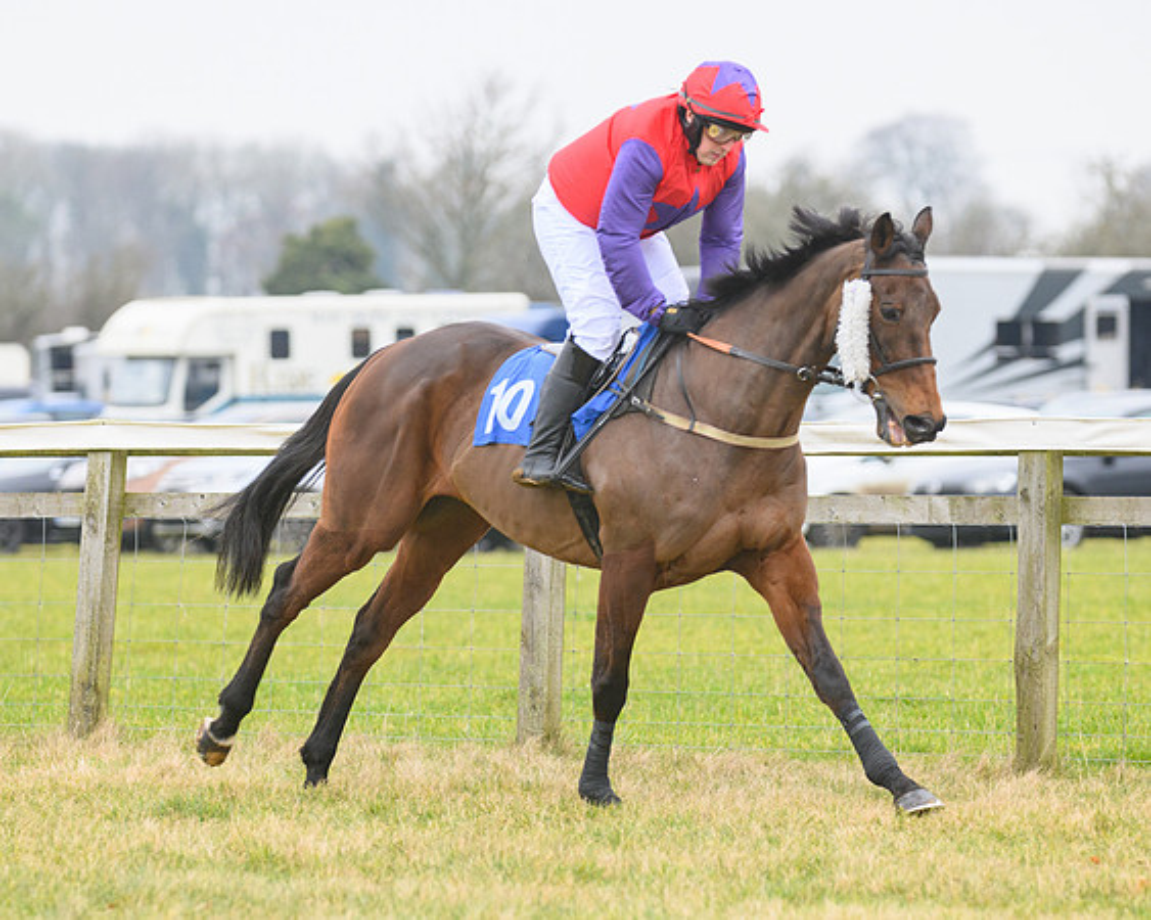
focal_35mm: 254
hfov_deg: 7.6
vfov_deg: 6.1
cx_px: 576
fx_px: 8636
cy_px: 477
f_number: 5
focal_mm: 195
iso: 1250
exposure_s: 1/640
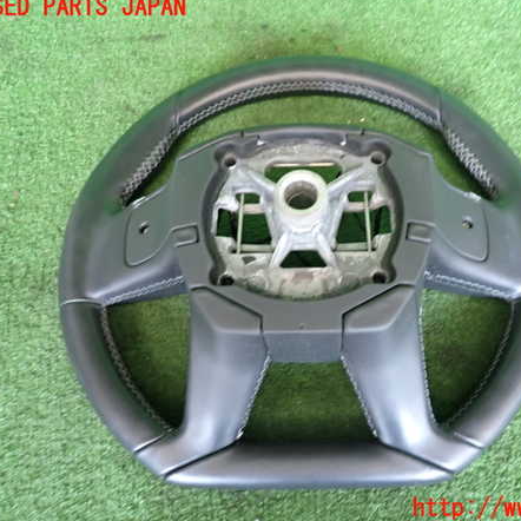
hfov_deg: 53.4
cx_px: 325
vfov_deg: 54.0
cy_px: 258
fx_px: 511
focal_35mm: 30
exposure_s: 1/30
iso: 400
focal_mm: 4.5
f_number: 2
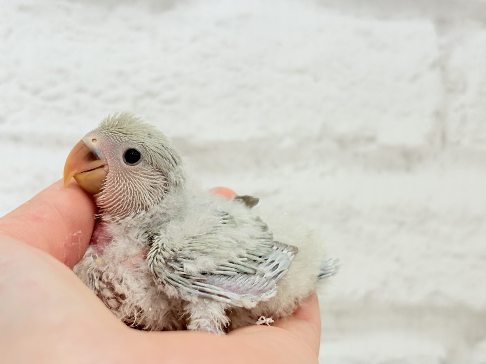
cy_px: 182
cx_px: 243
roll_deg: -1.3
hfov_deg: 36.8
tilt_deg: -1.3
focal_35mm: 52
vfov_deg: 28.0
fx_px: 730
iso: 32
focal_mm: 5.96
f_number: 1.6
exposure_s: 1/50
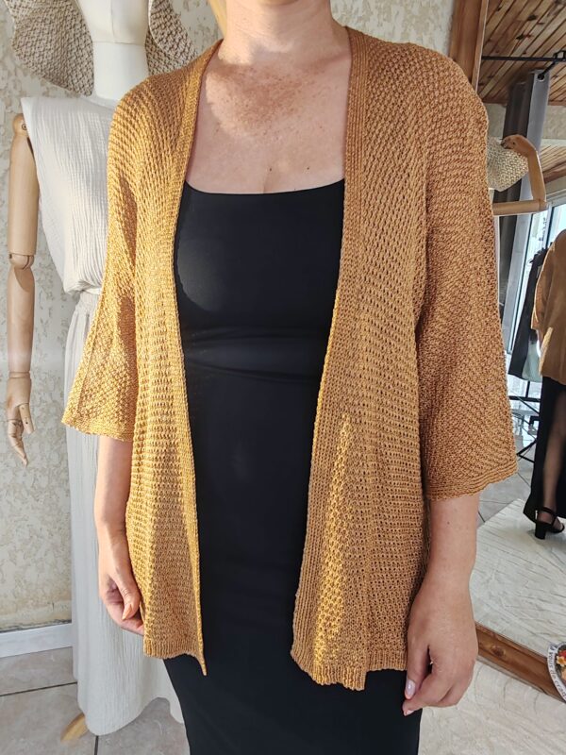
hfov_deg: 58.9
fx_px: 501
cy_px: 378
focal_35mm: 23
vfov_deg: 73.9
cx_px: 283
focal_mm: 1.96
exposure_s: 1/33
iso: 100
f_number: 2.2
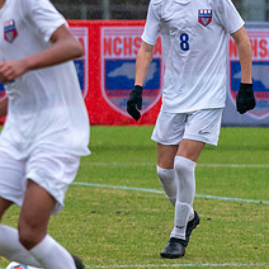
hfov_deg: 1.6
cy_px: 96
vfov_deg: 1.6
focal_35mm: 1101
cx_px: -121
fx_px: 9680
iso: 3200
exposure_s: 1/1000
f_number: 5.6
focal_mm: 315
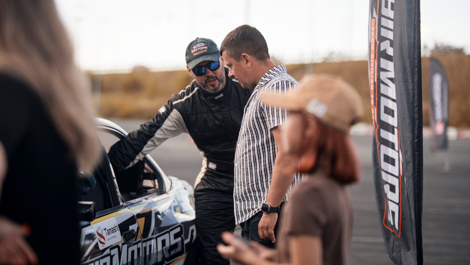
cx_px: 235
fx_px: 1110
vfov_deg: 13.6
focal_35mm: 89
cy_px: 132
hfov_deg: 23.9
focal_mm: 85
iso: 250
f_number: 1.8
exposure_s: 1/160
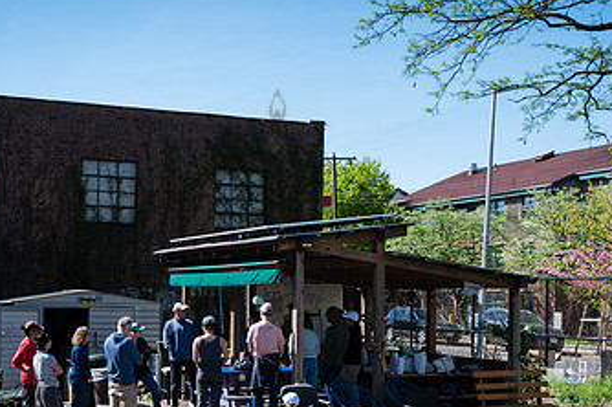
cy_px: 297
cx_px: 275
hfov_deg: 32.9
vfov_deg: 22.0
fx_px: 1036
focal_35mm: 61
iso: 100
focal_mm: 35
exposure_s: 1/800
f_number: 3.5
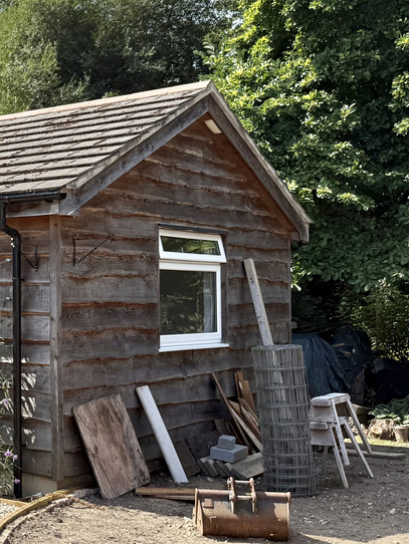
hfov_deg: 21.3
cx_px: -185
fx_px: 929
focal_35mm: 59
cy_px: 250
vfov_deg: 32.7
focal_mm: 6.76
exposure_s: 1/2703
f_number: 1.78
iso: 100
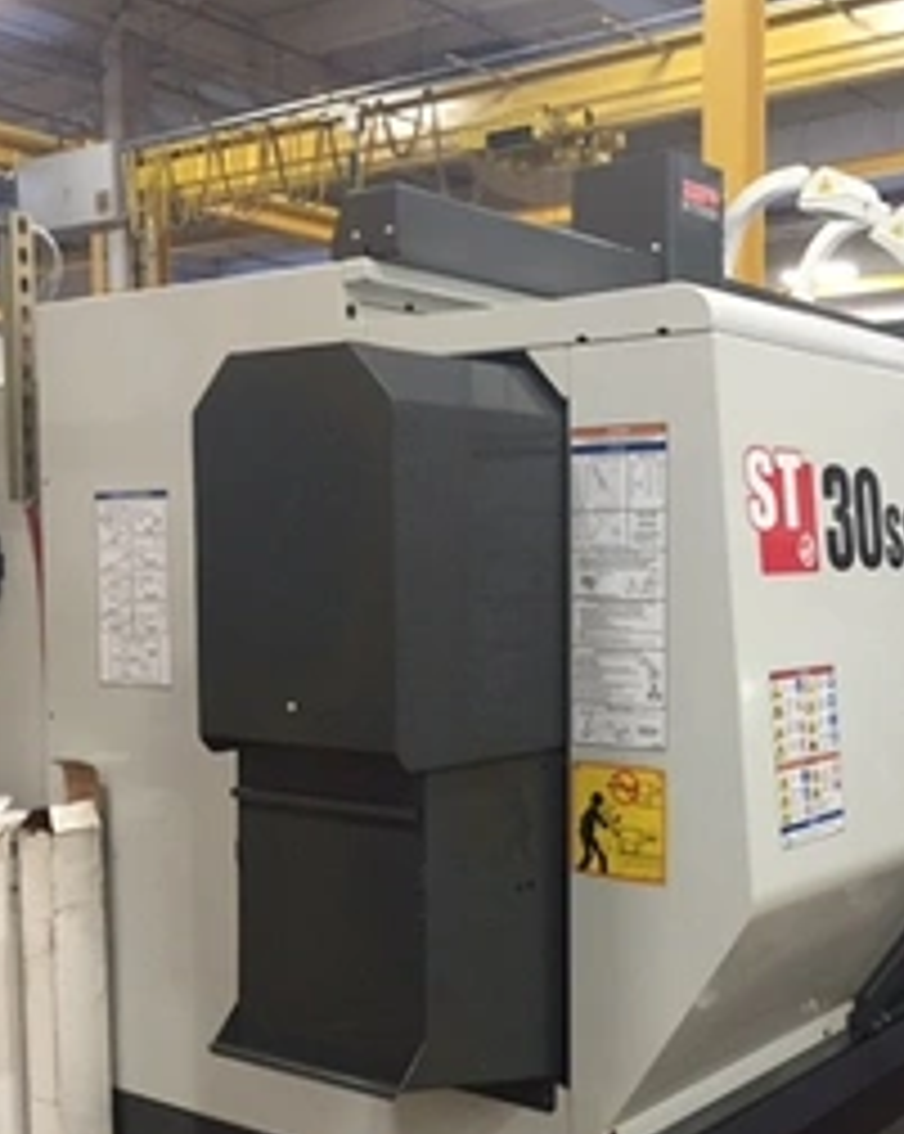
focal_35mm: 45
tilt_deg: -3.2
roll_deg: -0.5
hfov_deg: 33.1
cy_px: 652
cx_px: 594
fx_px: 1508
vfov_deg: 41.1
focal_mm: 4.15
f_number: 2.2
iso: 160
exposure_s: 1/30
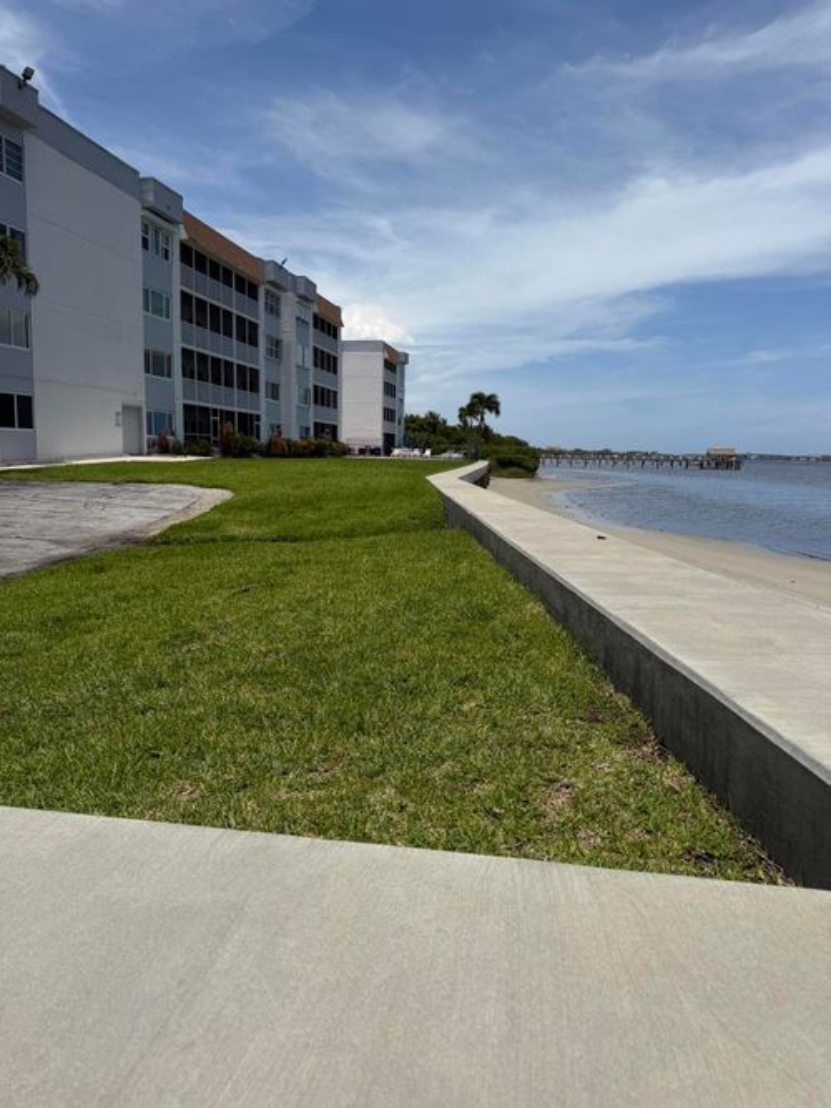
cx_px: 416
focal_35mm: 24
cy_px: 554
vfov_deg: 71.6
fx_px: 768
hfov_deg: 56.8
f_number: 1.78
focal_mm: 6.76
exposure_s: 1/9091
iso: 80
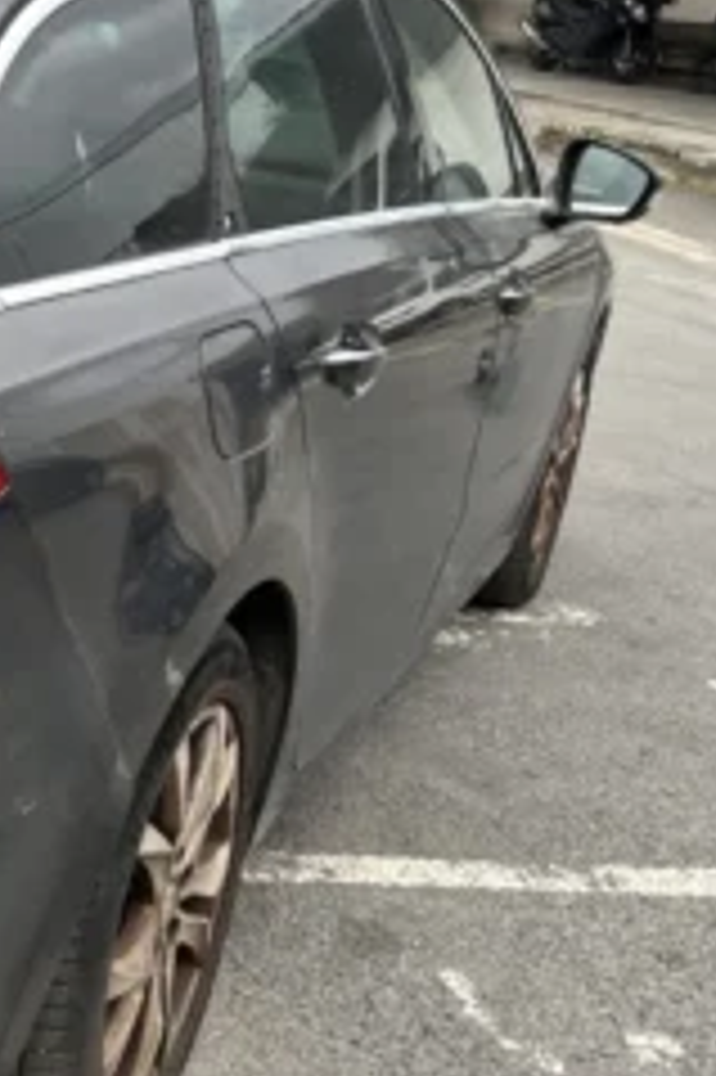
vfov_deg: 29.6
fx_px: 2031
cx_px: -257
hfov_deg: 18.4
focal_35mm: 68
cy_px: 639
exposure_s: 1/471
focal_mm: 5.7
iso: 50
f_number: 1.5
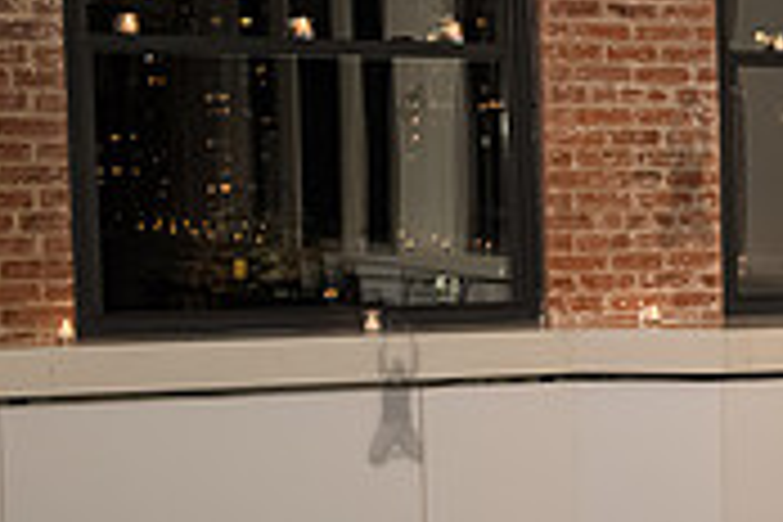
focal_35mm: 117
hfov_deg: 15.7
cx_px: 1264
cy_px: 385
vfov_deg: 11.7
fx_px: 2545
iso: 8000
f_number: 5
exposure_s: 1/400
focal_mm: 35
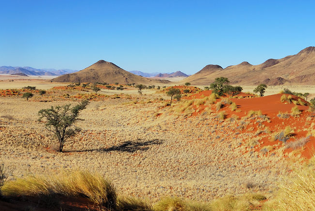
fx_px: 508
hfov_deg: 34.0
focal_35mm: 58
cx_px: 218
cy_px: 100
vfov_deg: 23.4
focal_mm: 24
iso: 100
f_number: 11
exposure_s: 1/200
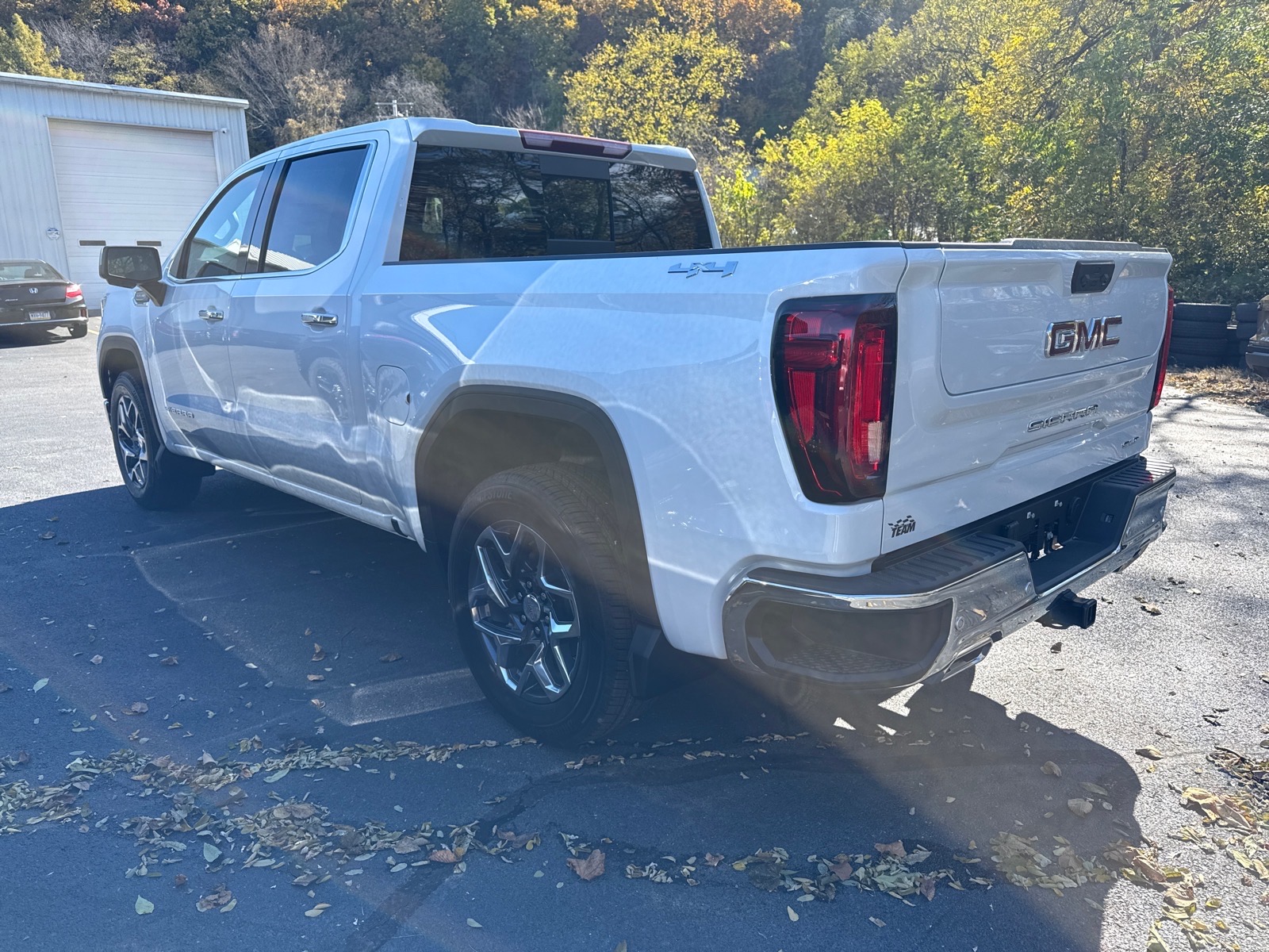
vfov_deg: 56.8
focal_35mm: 24
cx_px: 634
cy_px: 476
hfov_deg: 71.6
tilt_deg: -11.9
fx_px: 880
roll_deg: +1.2
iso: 80
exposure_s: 1/1192
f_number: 1.78
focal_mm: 6.76
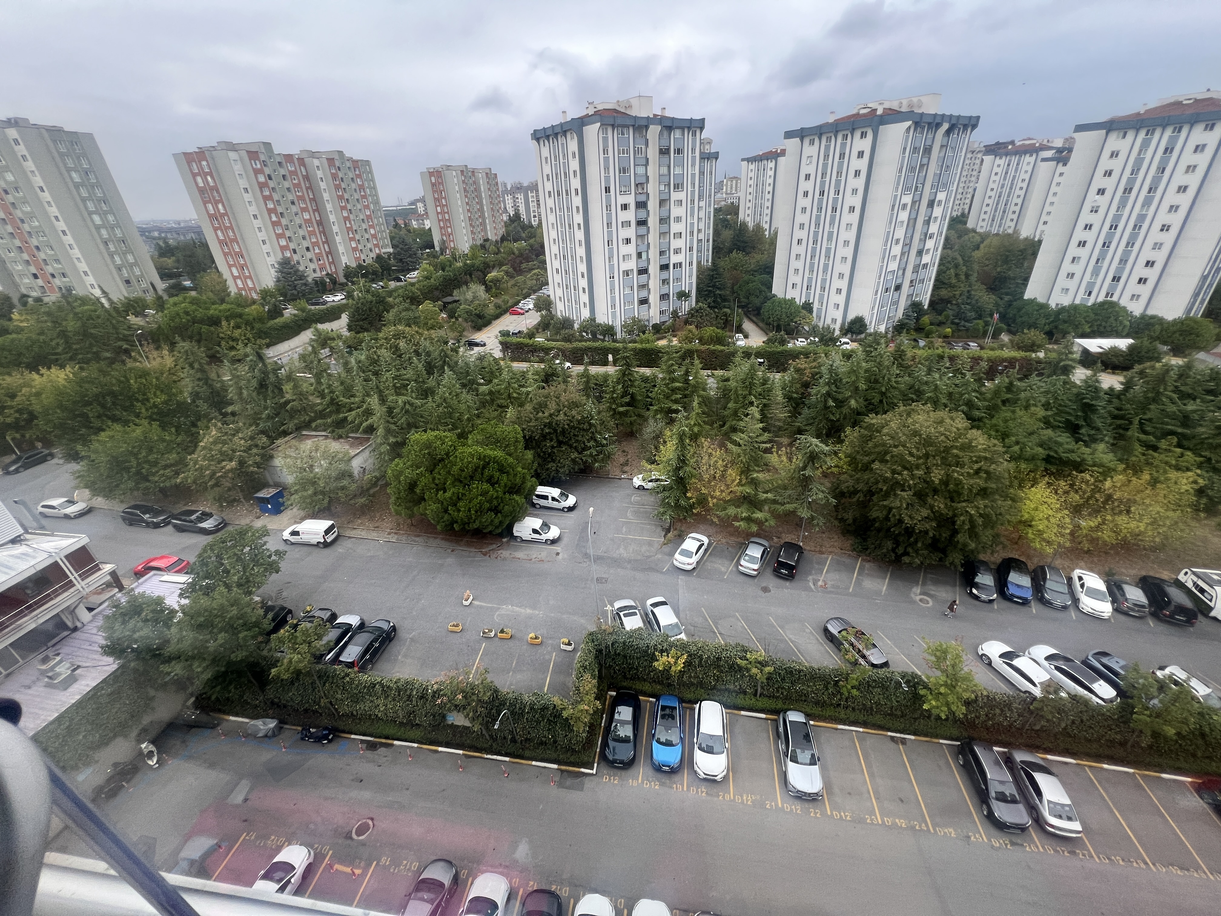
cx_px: 610
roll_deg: +3.5
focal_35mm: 13
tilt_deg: -27.5
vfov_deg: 89.9
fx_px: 459
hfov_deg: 106.2
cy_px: 458
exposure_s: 1/99
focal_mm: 1.57
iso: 80
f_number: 1.8
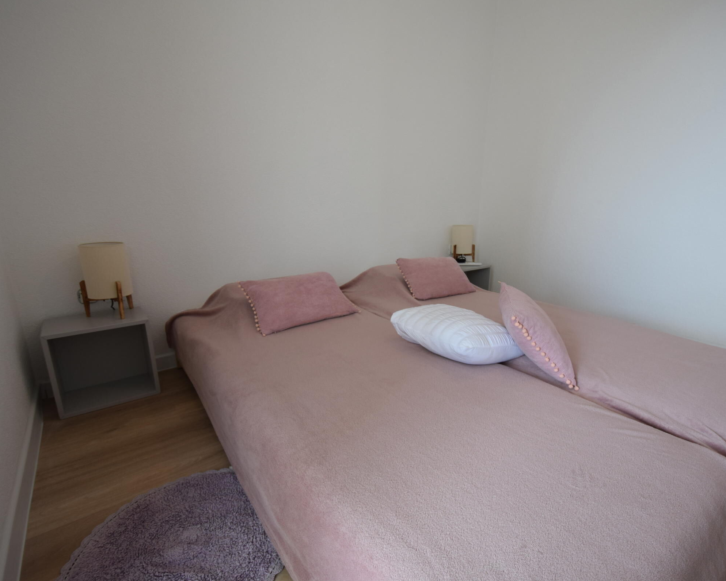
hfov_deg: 89.5
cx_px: 384
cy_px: 291
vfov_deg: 77.0
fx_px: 365
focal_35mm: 17
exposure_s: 1/80
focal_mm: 10
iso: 400
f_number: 4.5
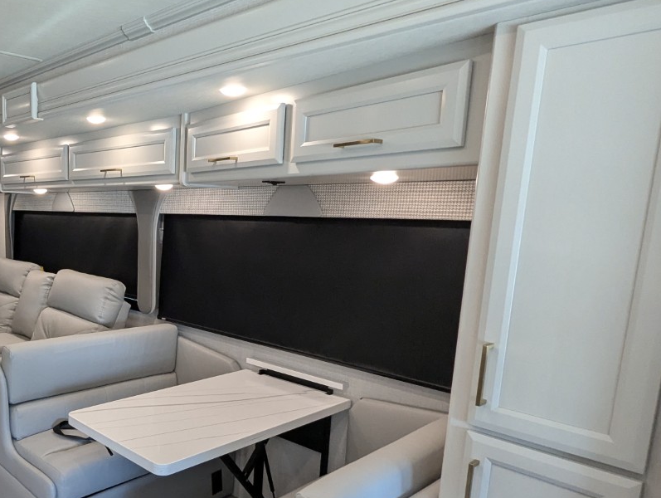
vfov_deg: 49.5
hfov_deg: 58.8
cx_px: 139
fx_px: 535
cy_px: 305
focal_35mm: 28
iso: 273
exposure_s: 1/147
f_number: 2.2
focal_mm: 2.35
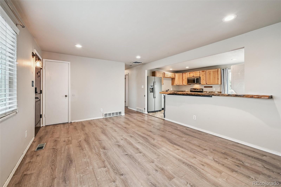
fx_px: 109
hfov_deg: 104.3
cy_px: 94
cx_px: 140
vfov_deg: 81.2
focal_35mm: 14
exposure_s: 1/5
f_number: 10
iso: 400
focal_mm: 14
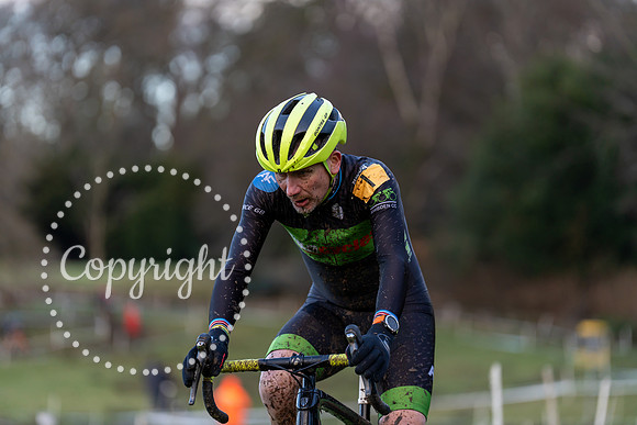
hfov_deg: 11.7
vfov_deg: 7.8
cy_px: 212
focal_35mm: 176
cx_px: 318
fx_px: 3115
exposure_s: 1/1000
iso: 250
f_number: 3.2
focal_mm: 176
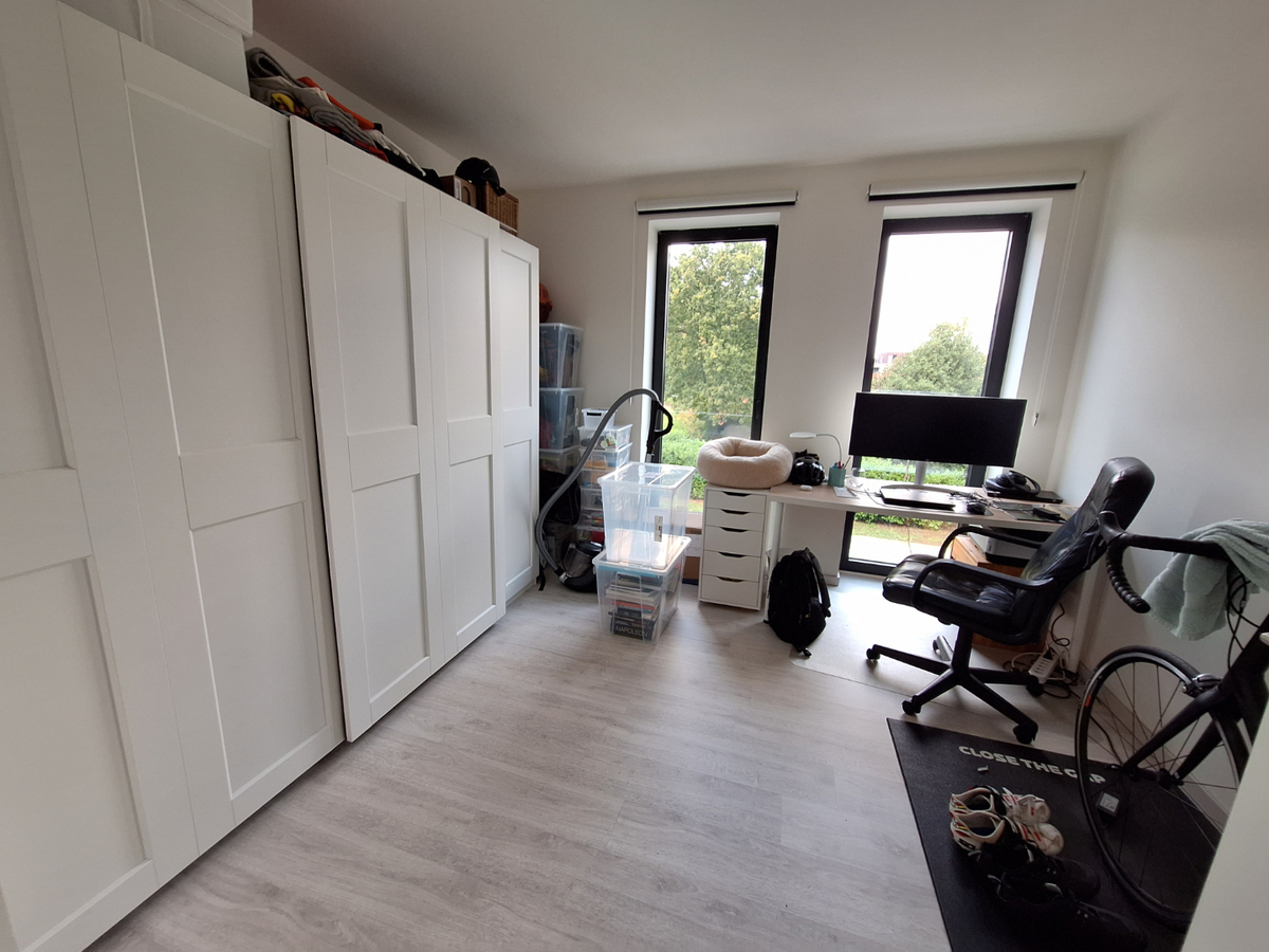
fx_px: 477
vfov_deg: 89.9
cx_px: 634
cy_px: 476
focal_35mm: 13
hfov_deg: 106.2
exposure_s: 1/50
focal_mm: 1.74
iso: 80
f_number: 2.2
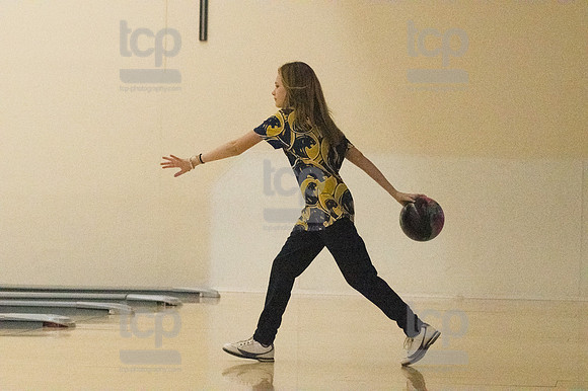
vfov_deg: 10.1
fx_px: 2204
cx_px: 294
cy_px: 196
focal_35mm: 135
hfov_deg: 15.2
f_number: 4.5
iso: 10000
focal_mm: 90
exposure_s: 1/1250
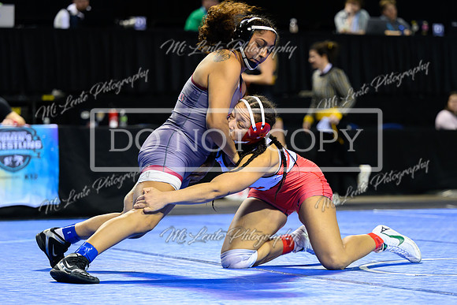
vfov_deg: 9.7
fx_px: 1793
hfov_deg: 14.5
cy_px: 193
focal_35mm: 141
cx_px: 265
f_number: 2.8
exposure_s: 1/800
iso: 2500
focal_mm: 110
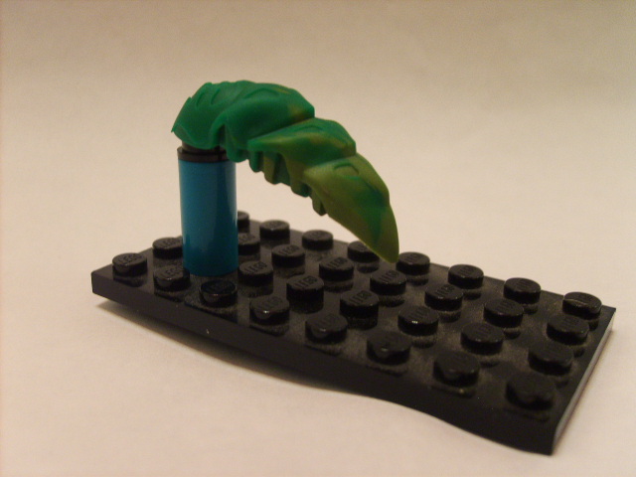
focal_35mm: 35
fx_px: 643
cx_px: 318
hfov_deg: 52.6
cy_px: 238
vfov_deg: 40.7
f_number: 2.8
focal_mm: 5.8
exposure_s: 1/3
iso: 140
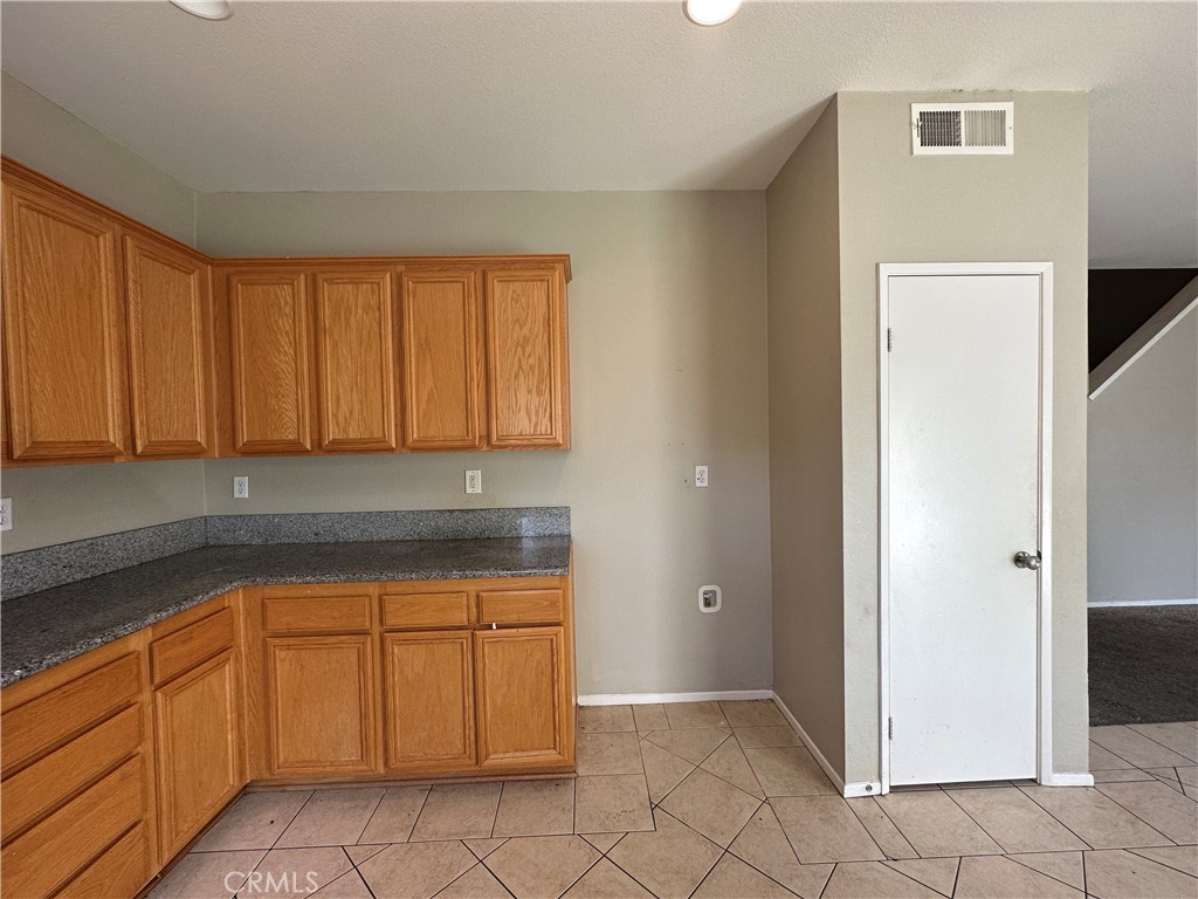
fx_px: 485
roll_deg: +1.0
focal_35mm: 14
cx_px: 599
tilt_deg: -1.5
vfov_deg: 85.7
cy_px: 450
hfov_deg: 102.1
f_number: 2.2
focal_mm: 2.22
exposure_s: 1/120
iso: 125
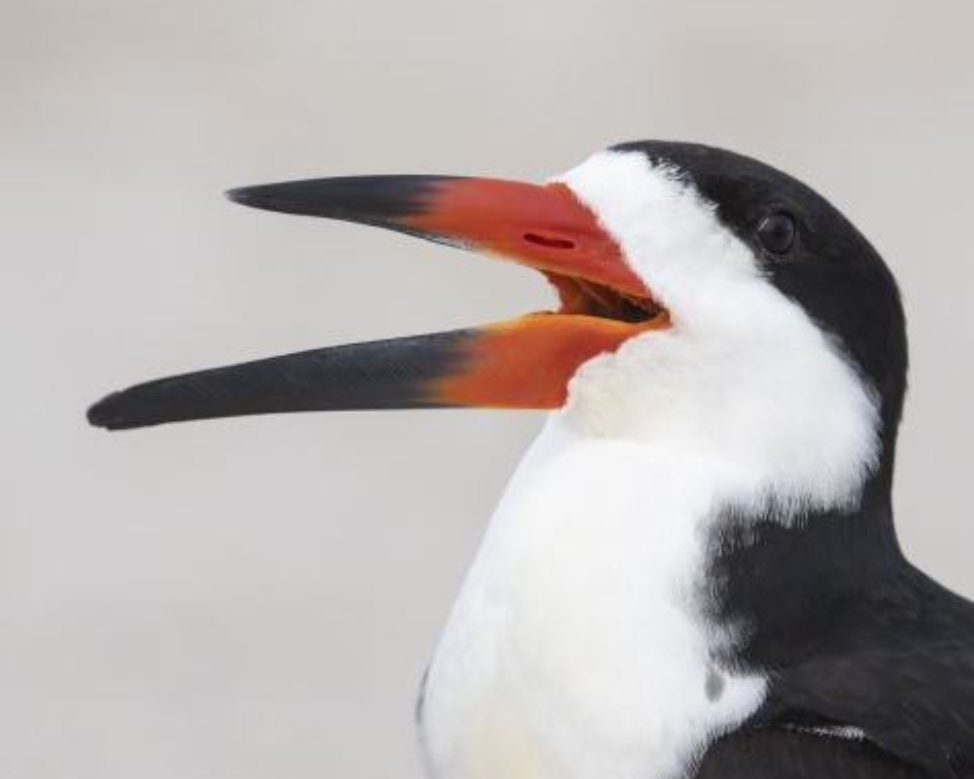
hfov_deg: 1.5
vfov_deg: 1.2
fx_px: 36516
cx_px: 719
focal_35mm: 1267
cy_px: 451
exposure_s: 1/4000
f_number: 8
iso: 2500
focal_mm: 800
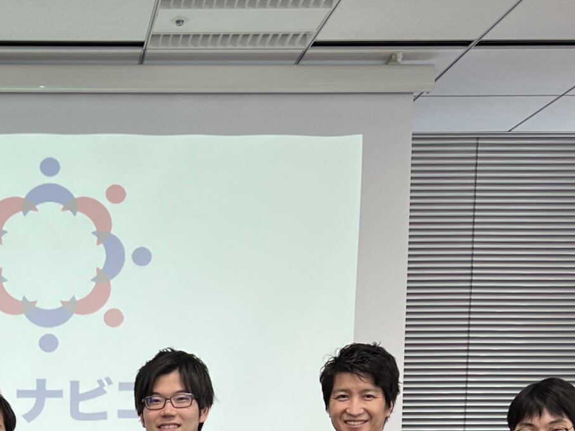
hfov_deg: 25.7
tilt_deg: -6.7
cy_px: 572
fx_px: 1213
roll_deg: +0.0
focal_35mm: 73
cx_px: 42
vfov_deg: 18.6
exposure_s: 1/121
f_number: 1.5
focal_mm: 5.7
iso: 125
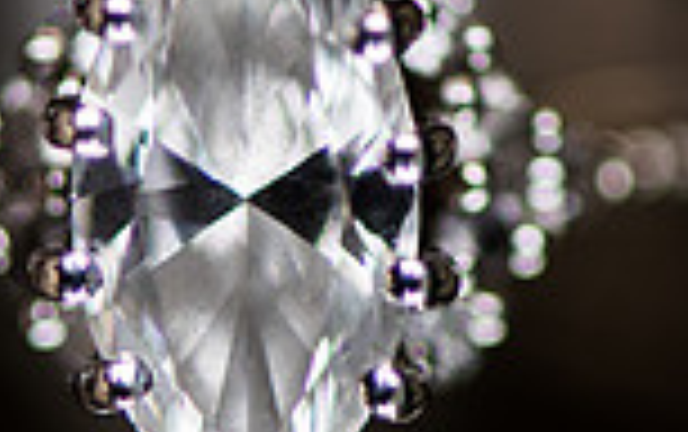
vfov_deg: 3.1
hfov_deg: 5.0
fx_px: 7940
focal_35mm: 423
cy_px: 314
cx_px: 198
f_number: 4.5
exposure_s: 1/250
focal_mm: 105
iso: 160
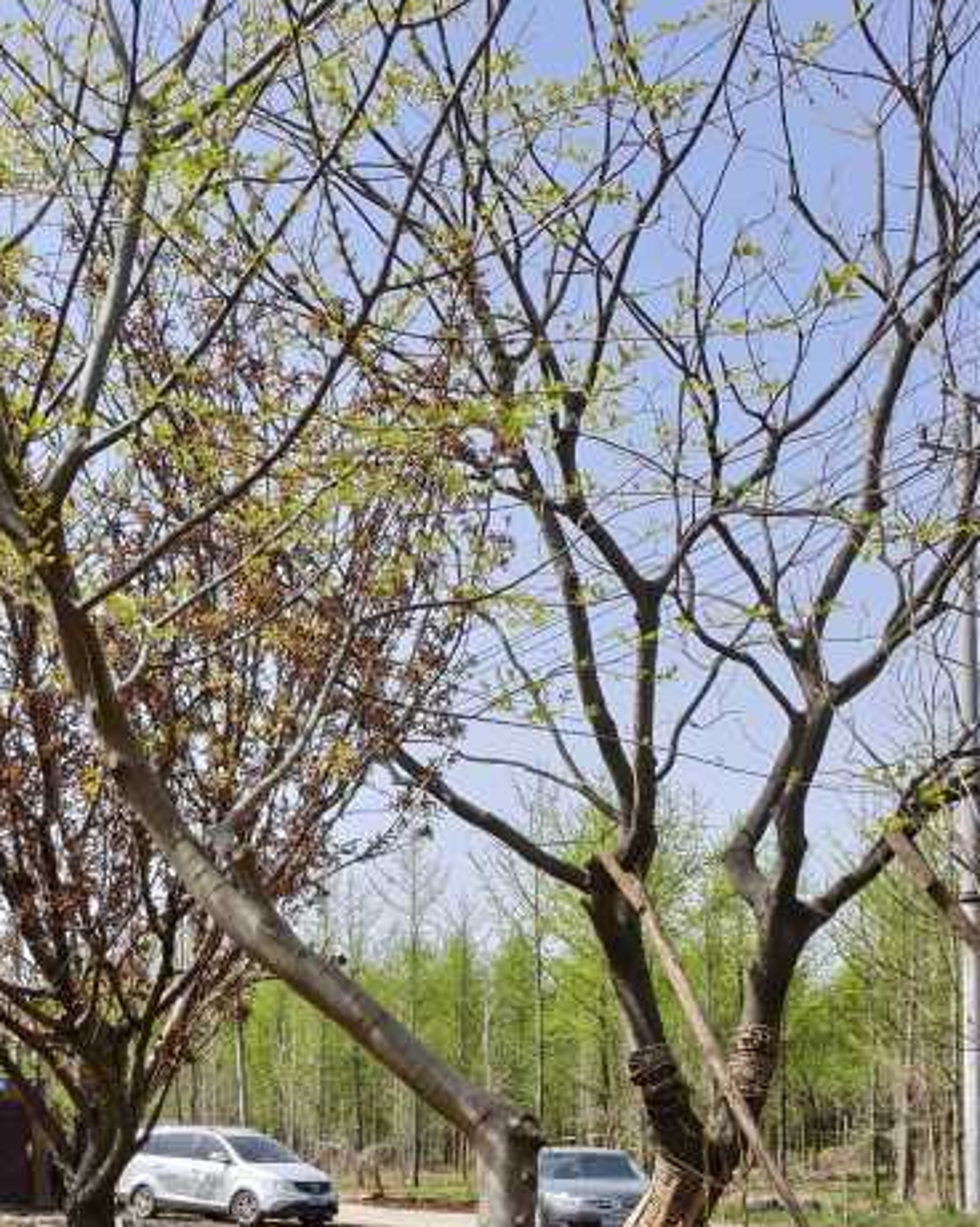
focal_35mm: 52
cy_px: 1164
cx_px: 277
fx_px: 1888
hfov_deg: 28.8
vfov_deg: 33.6
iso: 72
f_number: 1.57
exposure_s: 1/2000
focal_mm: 5.6
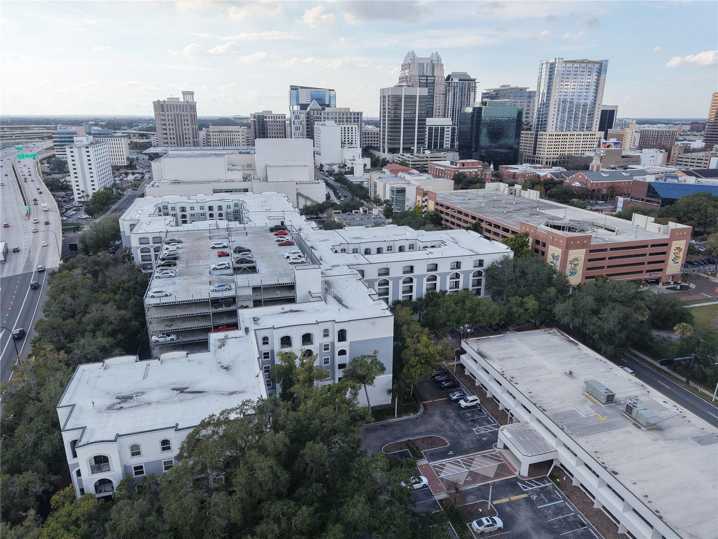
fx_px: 498
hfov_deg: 71.6
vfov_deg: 56.8
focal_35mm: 24
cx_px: 359
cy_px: 270
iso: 410
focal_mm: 8.67
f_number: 1.8
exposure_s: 1/2500
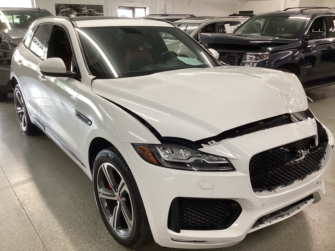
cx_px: 168
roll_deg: -0.3
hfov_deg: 58.4
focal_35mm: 31
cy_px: 126
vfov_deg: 45.4
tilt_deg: -20.9
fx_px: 300
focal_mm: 3.3
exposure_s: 1/50
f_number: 2.4
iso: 100
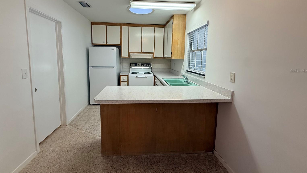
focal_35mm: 16
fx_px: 130
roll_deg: -0.9
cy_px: 71
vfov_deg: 66.6
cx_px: 148
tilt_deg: -5.5
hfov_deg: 99.3
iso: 160
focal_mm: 2.22
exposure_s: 1/120
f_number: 2.2
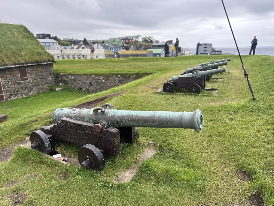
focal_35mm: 24
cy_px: 103
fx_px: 190
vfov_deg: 56.8
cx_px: 137
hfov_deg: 71.6
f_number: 1.78
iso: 80
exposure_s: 1/452
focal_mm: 6.86
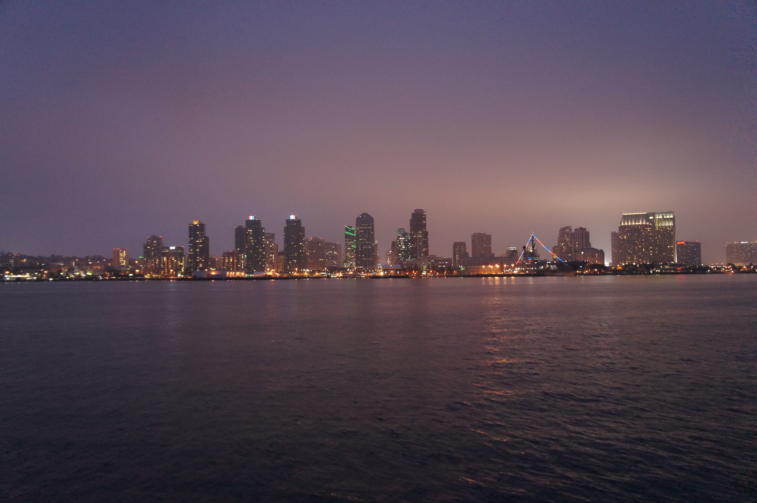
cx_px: 378
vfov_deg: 43.5
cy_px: 252
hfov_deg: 62.0
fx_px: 630
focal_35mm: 30
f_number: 3.5
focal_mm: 20
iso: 6400
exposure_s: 1/40
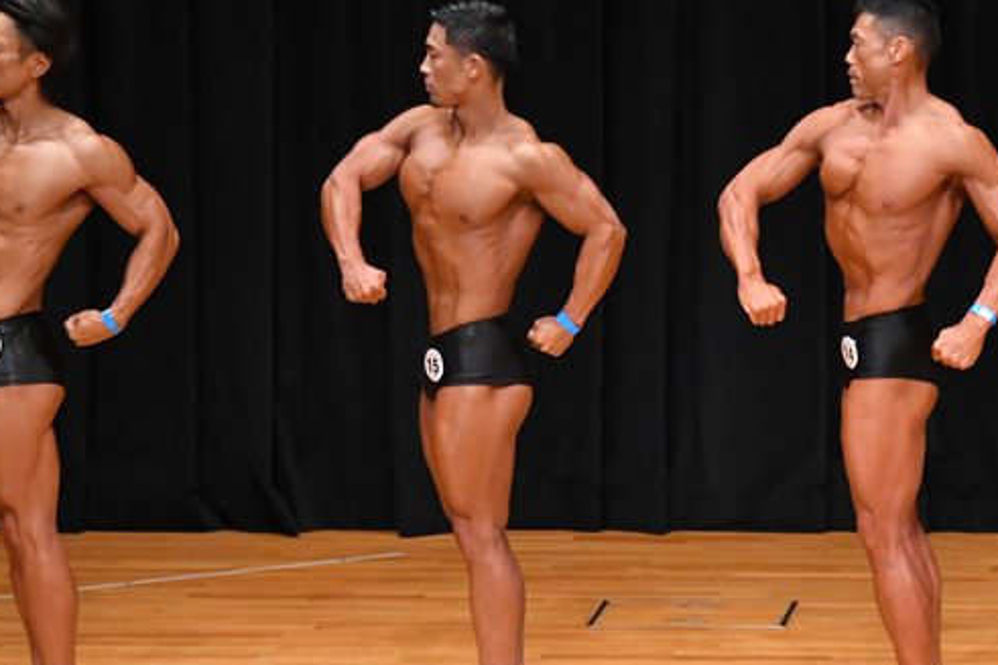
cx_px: 483
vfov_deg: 3.9
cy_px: 325
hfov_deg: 5.8
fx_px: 9838
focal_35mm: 355
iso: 4000
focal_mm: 150
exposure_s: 1/400
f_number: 5.6
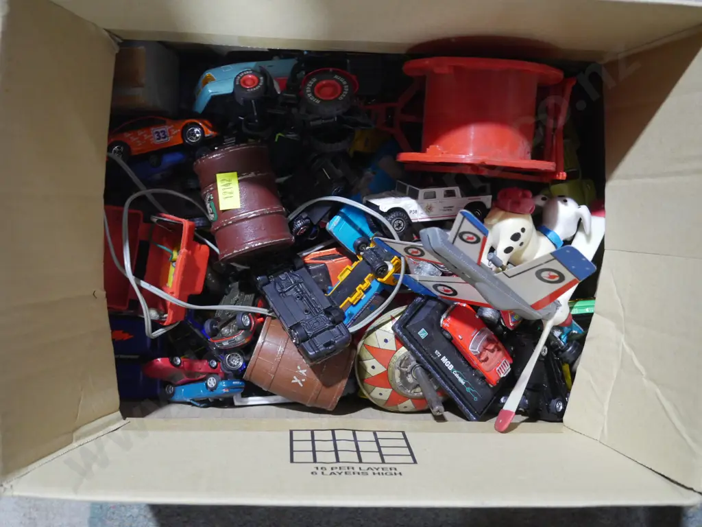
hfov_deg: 44.8
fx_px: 852
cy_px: 264
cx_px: 351
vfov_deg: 34.3
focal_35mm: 42
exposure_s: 1/60
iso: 2000
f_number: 4.6
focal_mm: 21
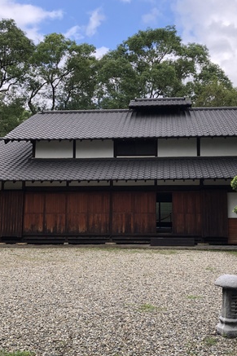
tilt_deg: +6.8
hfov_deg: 33.3
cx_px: 138
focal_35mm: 40
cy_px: 177
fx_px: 395
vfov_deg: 48.5
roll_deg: +0.3
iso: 20
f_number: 1.8
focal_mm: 3.99
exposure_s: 1/312
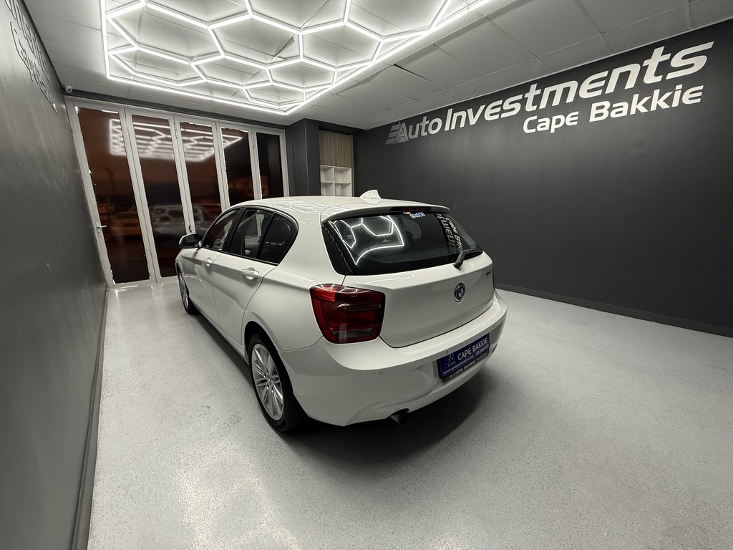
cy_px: 275
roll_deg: +0.7
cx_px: 366
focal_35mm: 14
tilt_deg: -12.8
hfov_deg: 102.1
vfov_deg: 85.7
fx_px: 296
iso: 200
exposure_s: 1/100
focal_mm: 2.22
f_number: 2.2
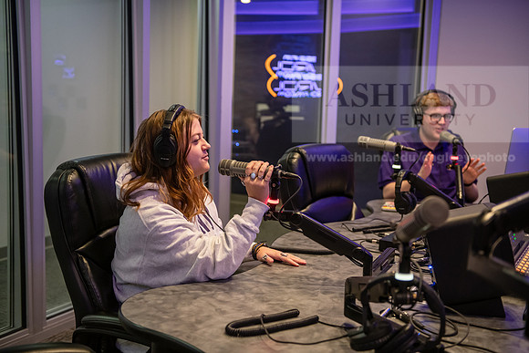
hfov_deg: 41.1
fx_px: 705
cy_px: 176
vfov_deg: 28.1
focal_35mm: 48
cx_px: 264
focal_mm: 48
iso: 1000
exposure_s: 1/100
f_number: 2.8
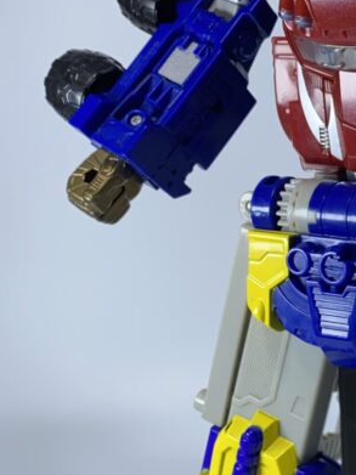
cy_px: 259
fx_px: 1043
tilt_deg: -9.9
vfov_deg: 25.7
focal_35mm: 76
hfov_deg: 18.4
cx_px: 423
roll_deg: -0.5
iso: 32
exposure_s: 1/184
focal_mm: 4.25
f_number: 1.8
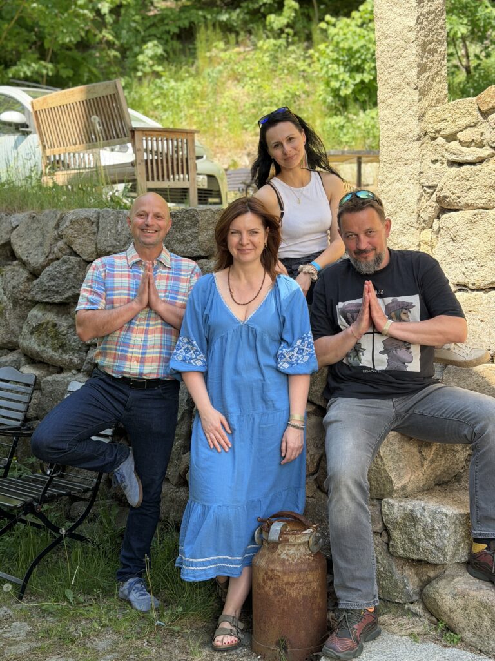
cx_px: 248
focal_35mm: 48
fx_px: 915
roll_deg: +0.0
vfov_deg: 39.7
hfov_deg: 30.3
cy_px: 330
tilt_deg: -3.7
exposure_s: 1/681
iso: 80
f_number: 1.78
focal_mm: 6.76
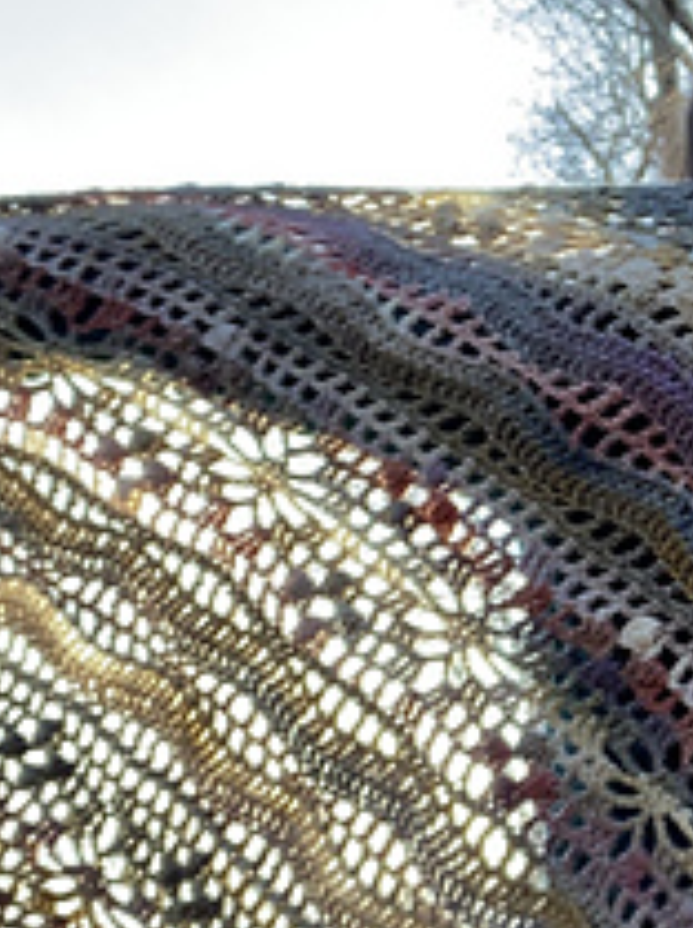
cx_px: 795
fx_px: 2624
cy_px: 813
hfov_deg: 14.6
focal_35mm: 98
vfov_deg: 19.7
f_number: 2.2
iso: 32
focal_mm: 2.87
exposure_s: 1/121
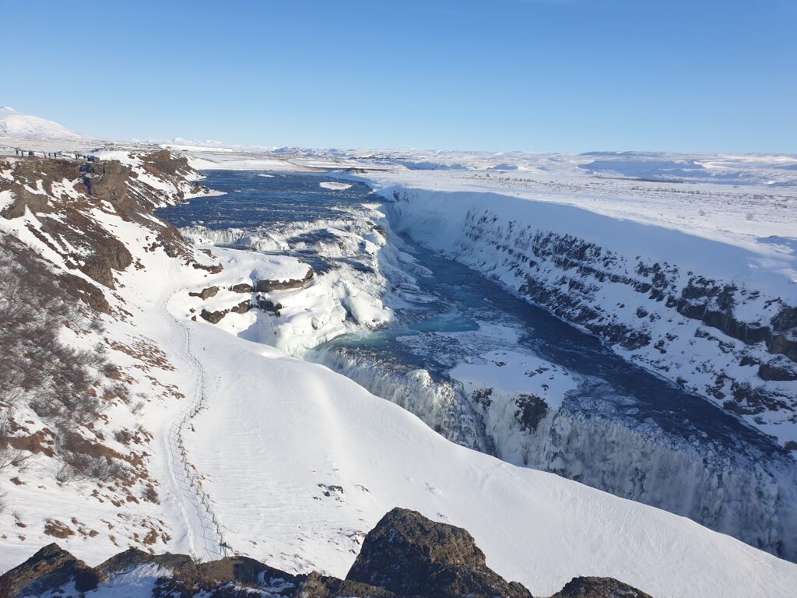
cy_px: 299
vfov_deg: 53.1
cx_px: 398
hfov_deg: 67.3
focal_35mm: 26
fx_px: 599
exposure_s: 1/1972
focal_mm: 4.3
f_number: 2.4
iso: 50
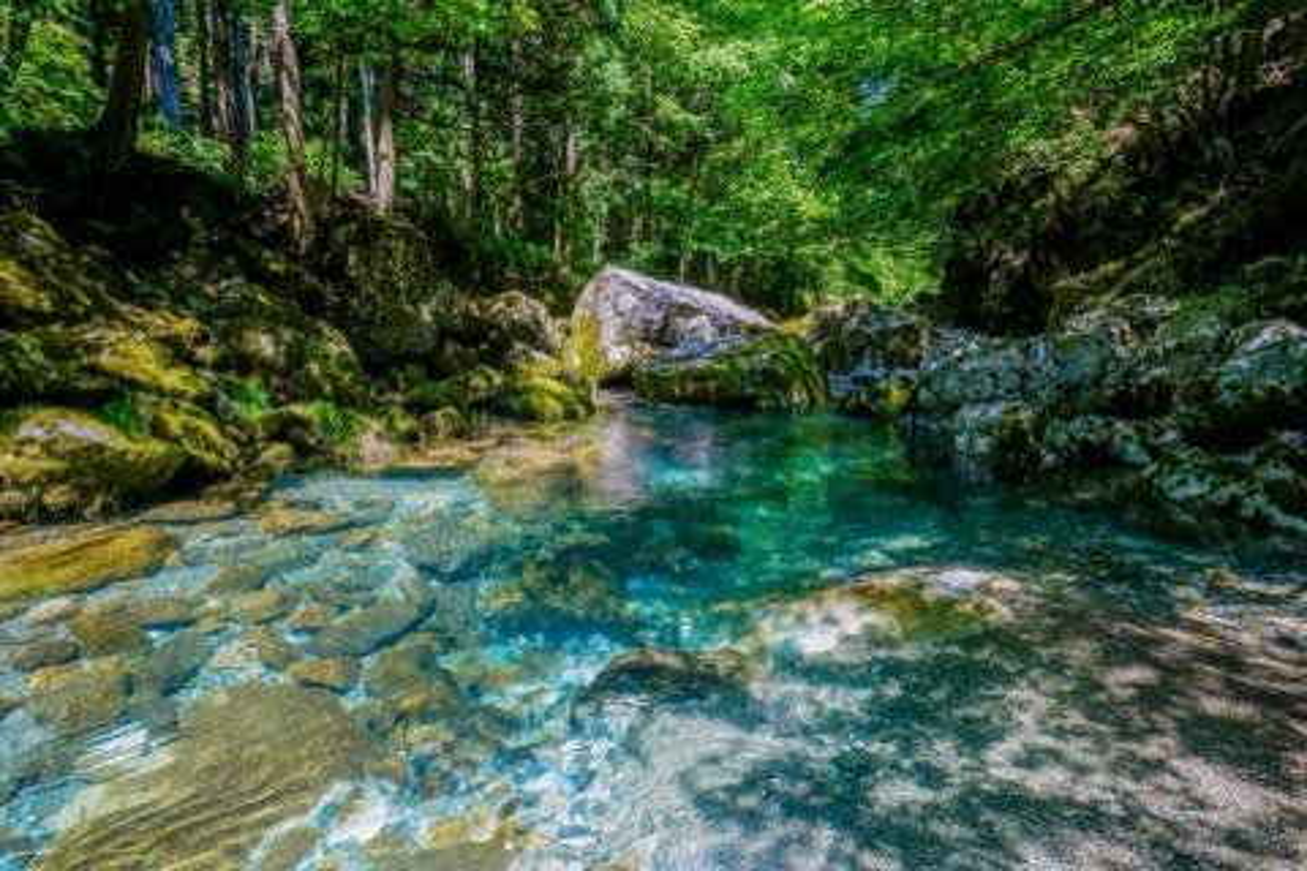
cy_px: 436
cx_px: 654
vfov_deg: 67.4
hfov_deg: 90.0
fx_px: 653
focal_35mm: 18
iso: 160
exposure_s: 1/10
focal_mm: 18
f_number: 20
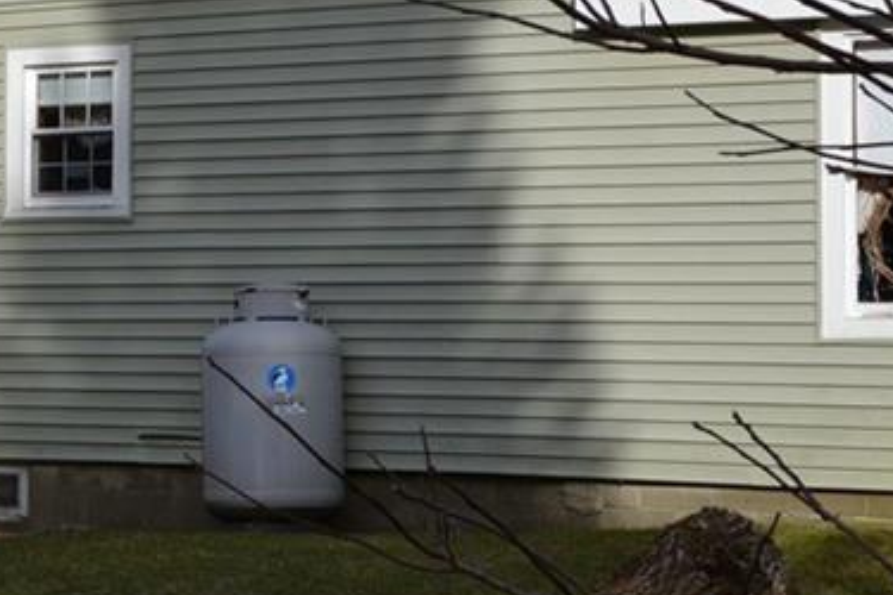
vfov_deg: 10.4
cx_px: 5
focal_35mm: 131
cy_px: 71
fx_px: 3249
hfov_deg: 15.4
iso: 100
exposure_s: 1/250
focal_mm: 32
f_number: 8
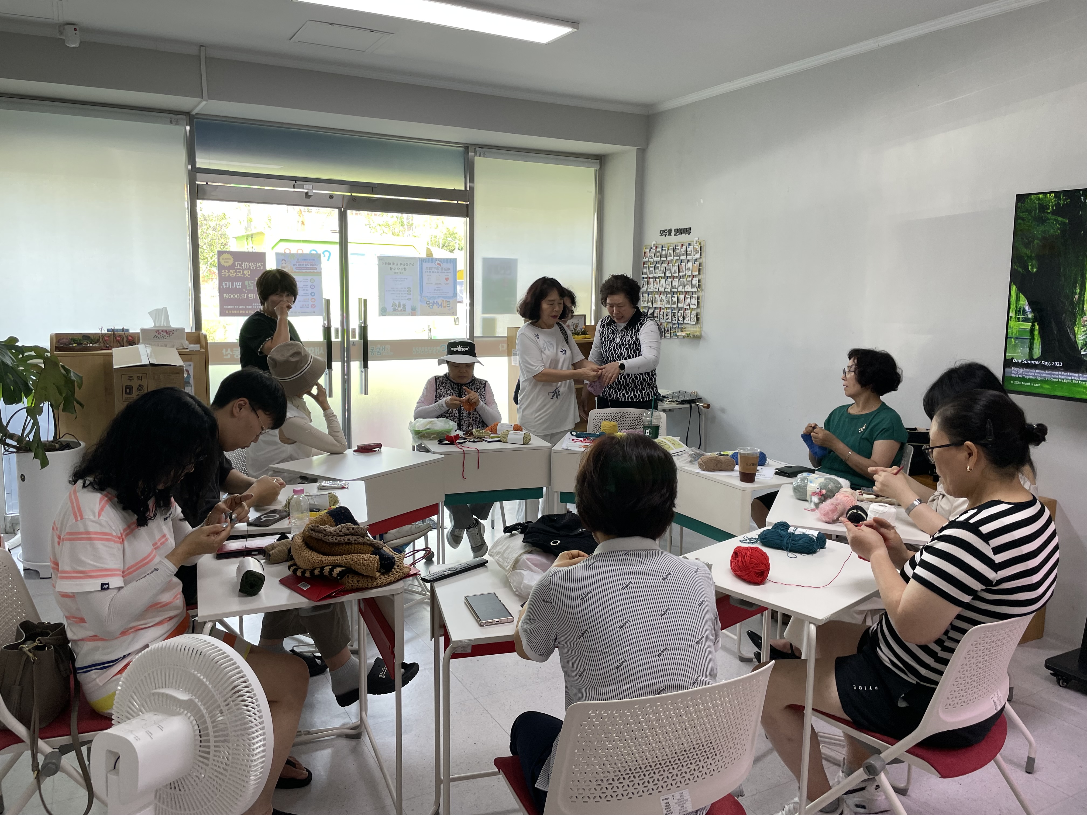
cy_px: 408
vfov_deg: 53.1
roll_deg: -1.1
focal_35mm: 26
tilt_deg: -6.5
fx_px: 816
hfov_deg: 67.3
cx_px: 544
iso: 64
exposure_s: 1/121
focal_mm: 4.2
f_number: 1.6
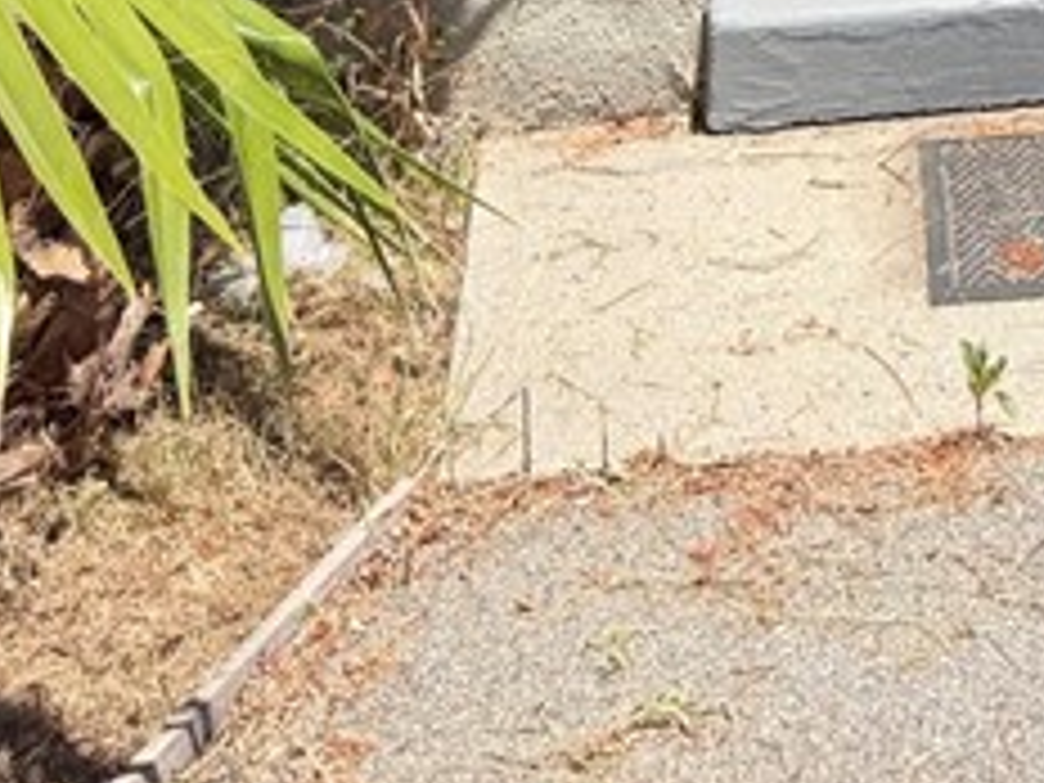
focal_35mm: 106
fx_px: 3197
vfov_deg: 12.1
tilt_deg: -3.3
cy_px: -873
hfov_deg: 17.6
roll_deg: +0.0
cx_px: 1260
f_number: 1.78
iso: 80
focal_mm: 6.76
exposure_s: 1/3279
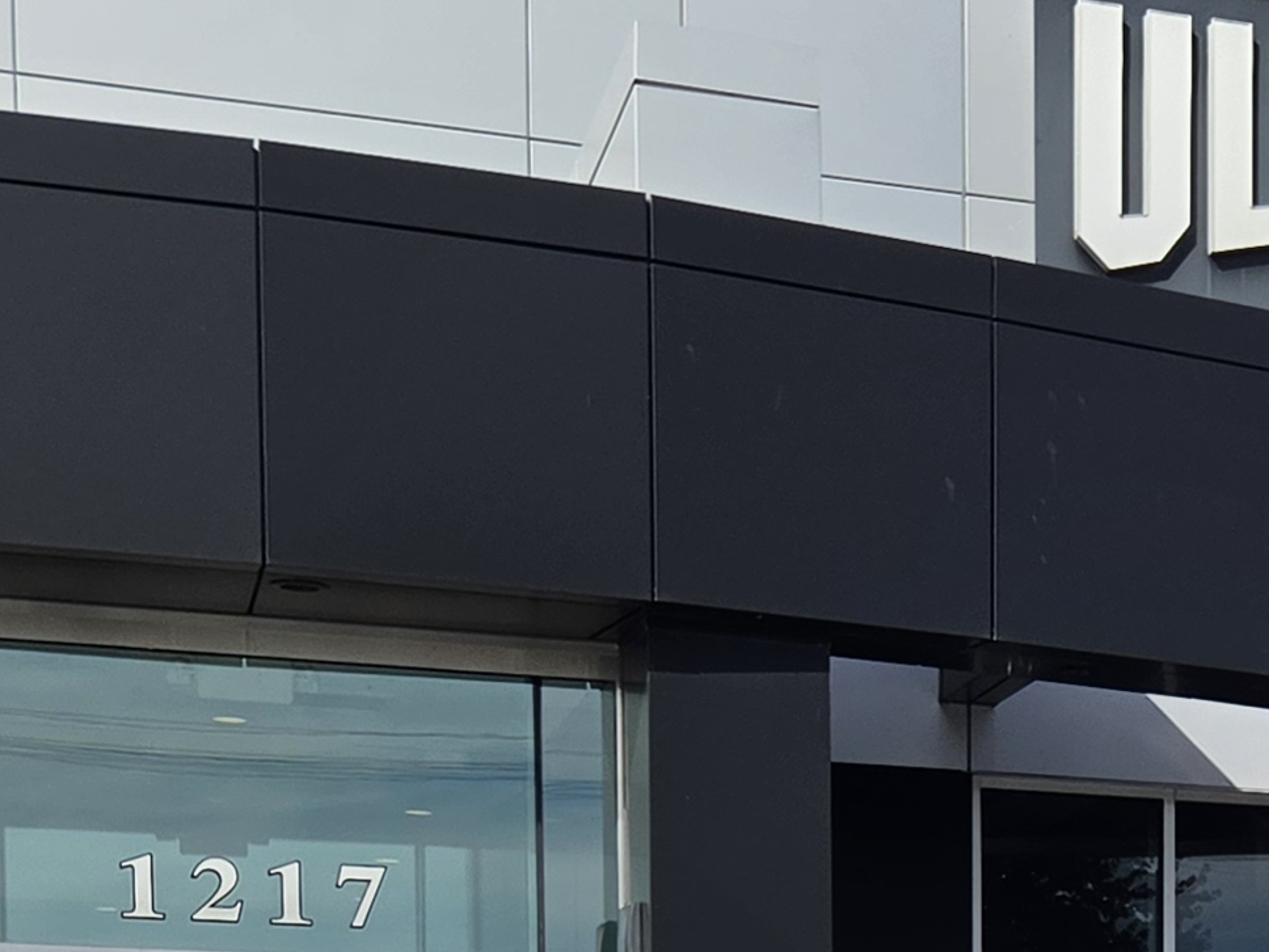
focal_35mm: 95
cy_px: 1496
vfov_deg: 14.4
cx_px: 1441
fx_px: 3483
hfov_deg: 19.7
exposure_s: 1/6215
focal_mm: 5.4
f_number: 1.8
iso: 80
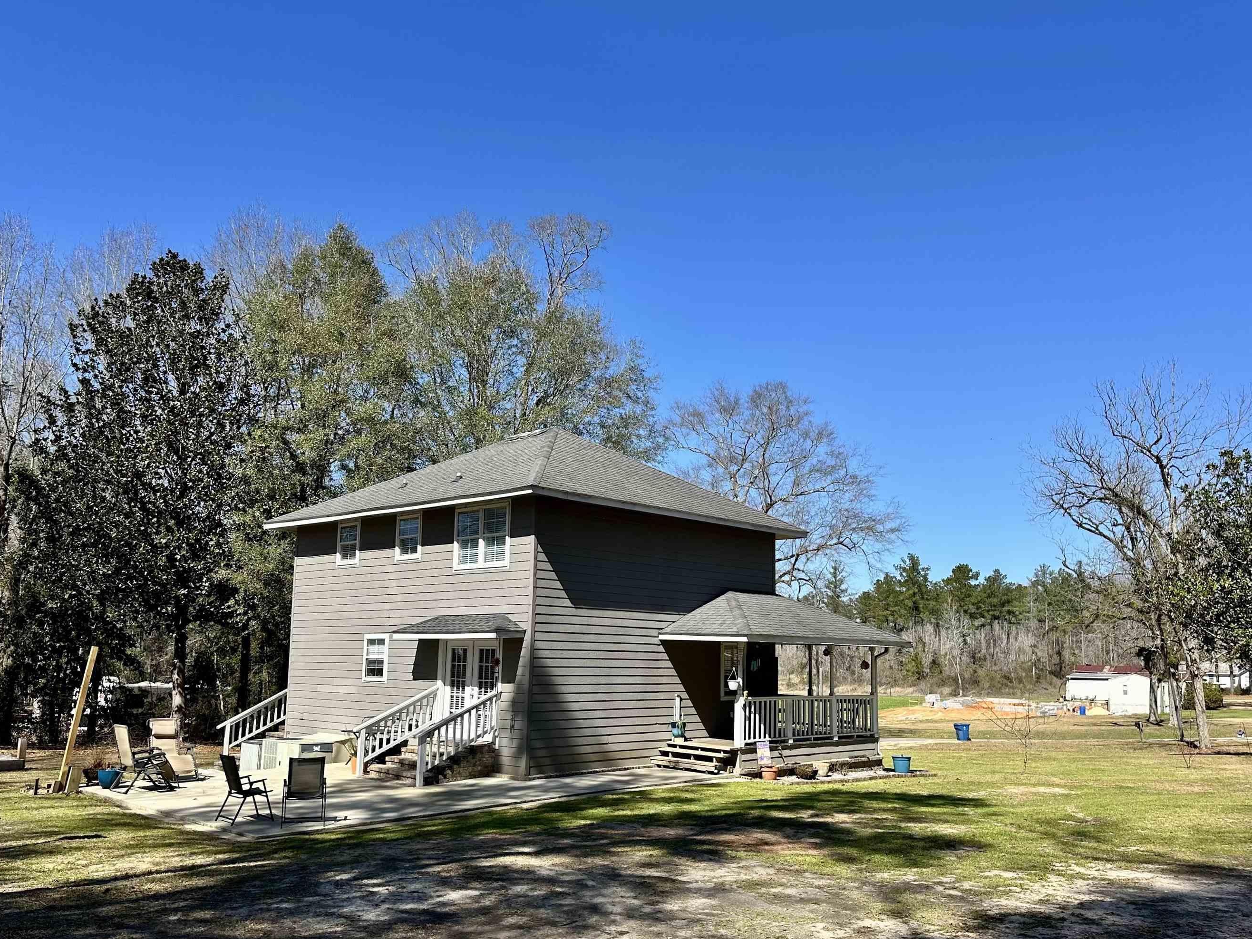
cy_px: 539
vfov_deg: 49.6
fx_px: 1013
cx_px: 636
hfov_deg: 63.4
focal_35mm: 28
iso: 80
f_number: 1.78
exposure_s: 1/3597
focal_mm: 6.86
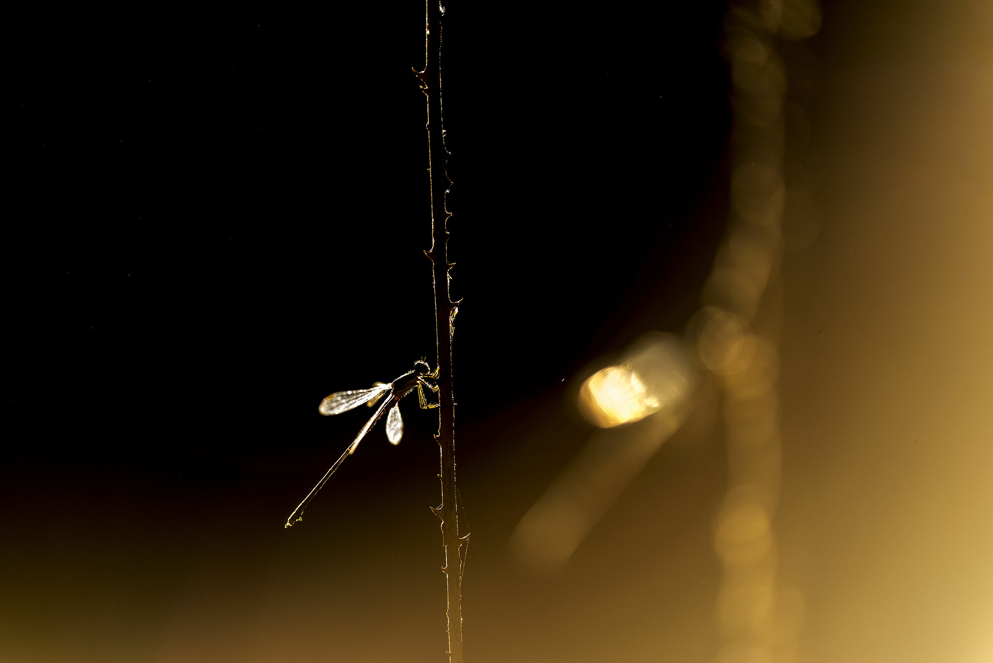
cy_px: 332
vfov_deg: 7.4
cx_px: 496
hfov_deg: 11.1
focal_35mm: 185
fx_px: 5104
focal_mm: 185
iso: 1600
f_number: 3.5
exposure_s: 1/500
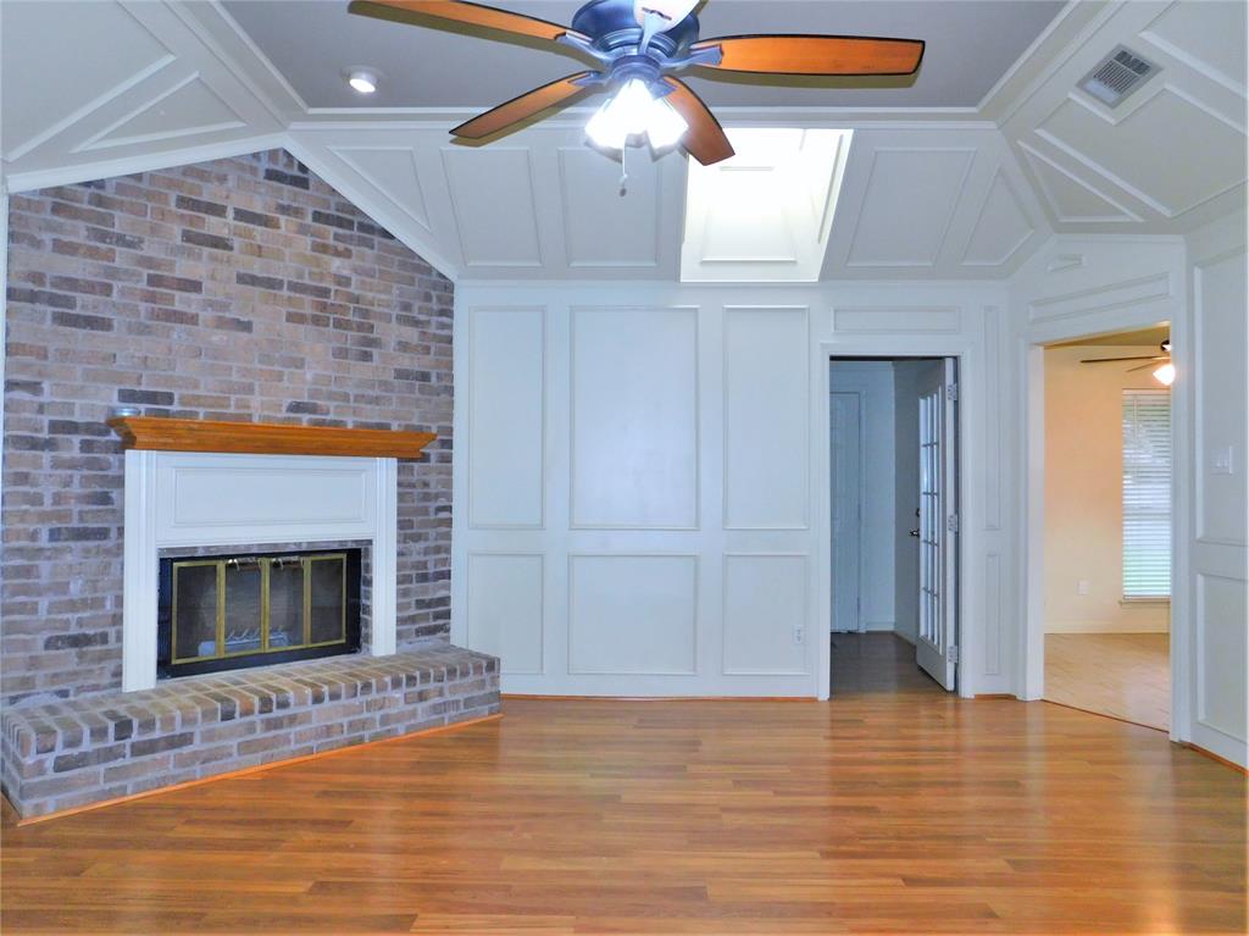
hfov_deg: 74.0
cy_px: 468
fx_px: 829
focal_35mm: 23
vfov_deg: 58.8
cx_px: 624
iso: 220
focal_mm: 4
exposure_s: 1/30
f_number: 3
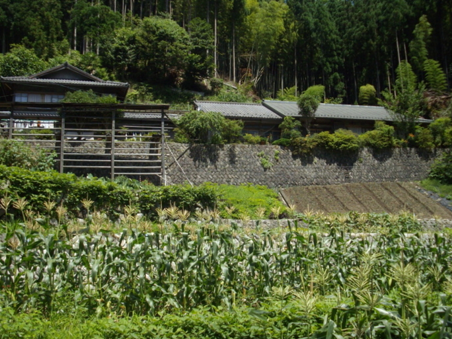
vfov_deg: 31.5
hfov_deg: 41.2
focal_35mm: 46
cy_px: 151
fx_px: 601
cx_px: 245
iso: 80
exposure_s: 1/250
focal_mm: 6.2
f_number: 5.6
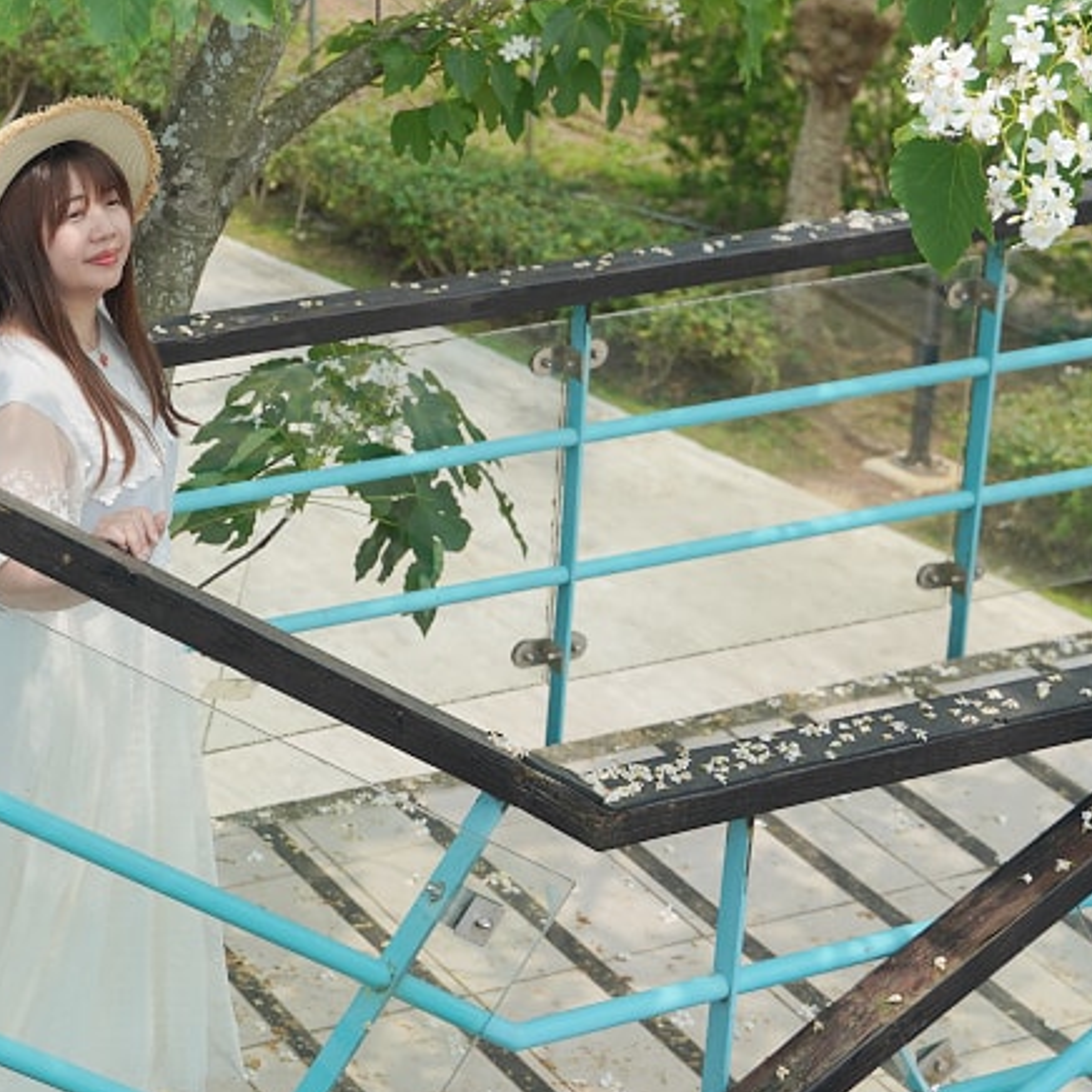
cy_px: 225
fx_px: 3676
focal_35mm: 103
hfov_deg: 16.5
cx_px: -50
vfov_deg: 16.8
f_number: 4
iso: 100
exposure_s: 1/250
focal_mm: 44
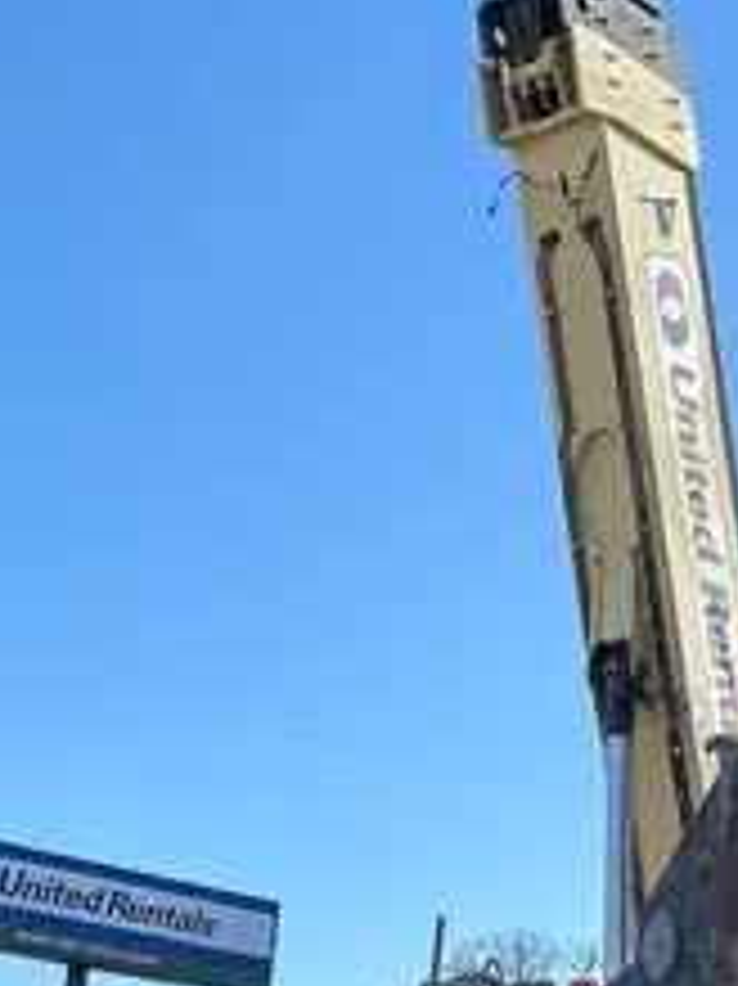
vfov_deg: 22.2
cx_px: 585
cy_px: 777
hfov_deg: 16.8
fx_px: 2475
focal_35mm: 87
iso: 50
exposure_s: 1/2994
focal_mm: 5.7
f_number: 1.5
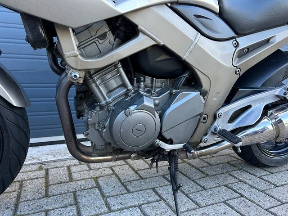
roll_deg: +0.8
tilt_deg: -4.8
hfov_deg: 67.3
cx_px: 144
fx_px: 216
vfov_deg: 53.1
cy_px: 108
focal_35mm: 26
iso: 40
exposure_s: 1/121
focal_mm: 5.7
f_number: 1.5
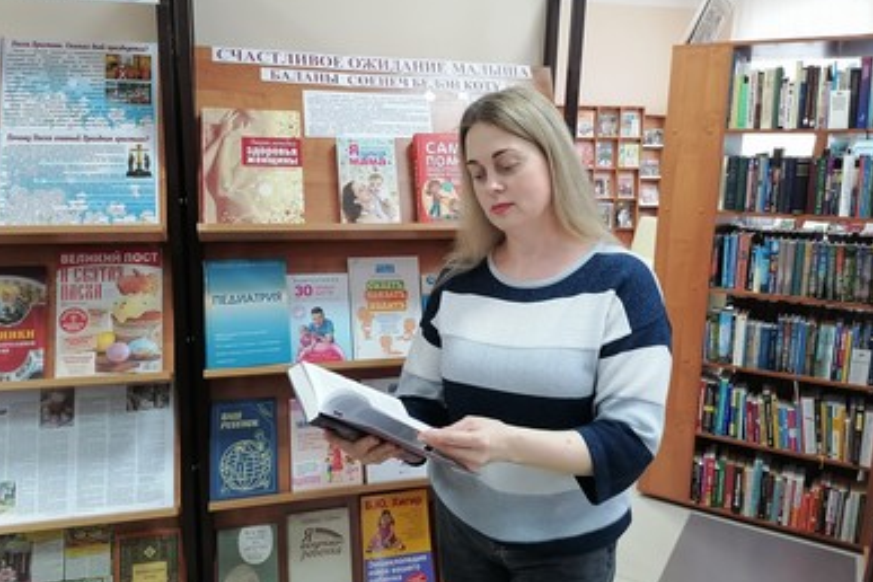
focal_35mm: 29
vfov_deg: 45.0
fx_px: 703
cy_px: 286
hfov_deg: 63.7
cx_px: 435
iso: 250
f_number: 1.8
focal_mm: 5.3
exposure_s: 1/33.3
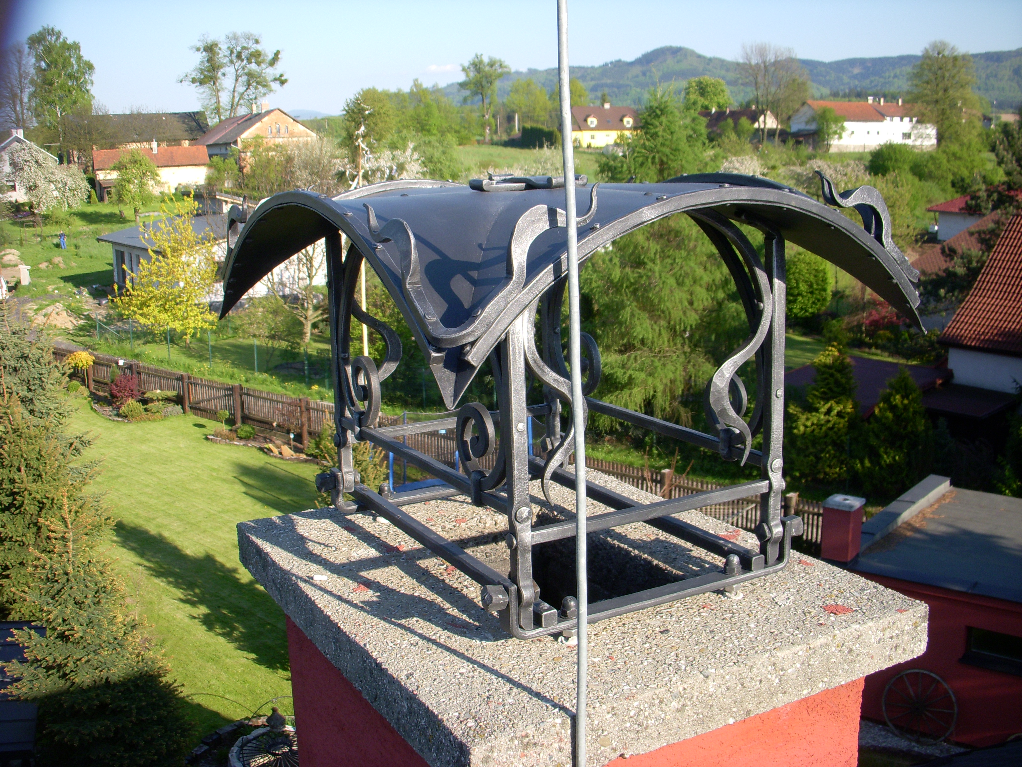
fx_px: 1122
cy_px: 384
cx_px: 511
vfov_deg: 37.7
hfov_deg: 49.0
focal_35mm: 38
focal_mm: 6.3
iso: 100
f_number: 3.3
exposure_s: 1/400
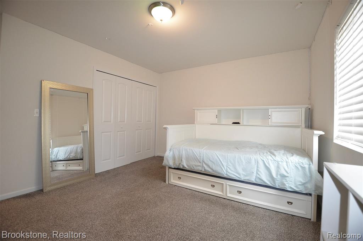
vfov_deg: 77.1
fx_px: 151
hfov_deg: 100.5
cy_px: 120
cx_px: 182
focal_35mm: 15
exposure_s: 1/60
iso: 1250
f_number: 3.5
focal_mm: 10
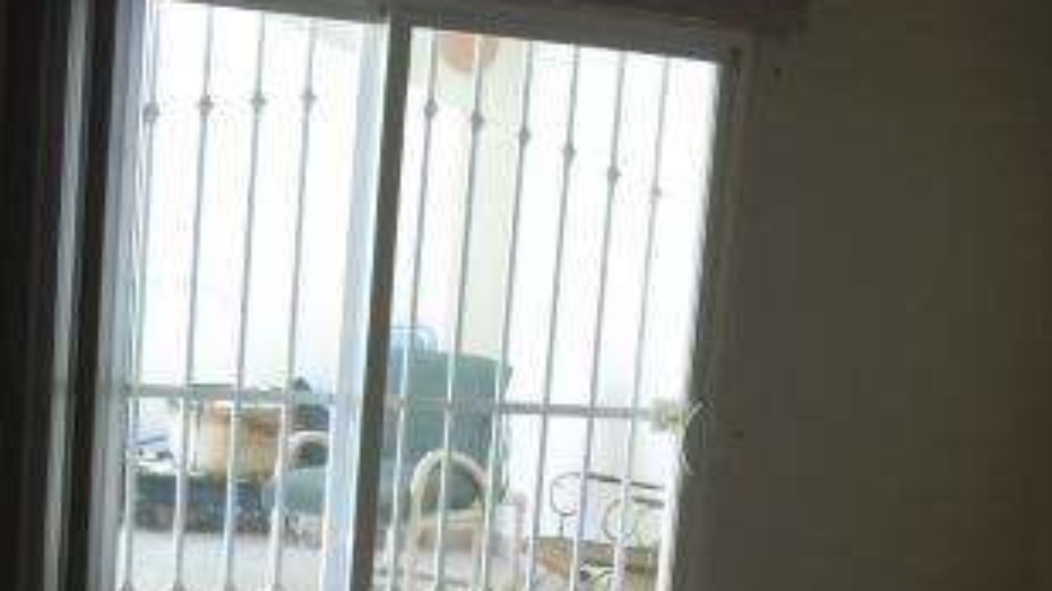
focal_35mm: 81
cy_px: 720
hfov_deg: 26.2
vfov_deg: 14.4
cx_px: 635
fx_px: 2258
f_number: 3.1
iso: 200
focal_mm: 6.3
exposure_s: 1/80
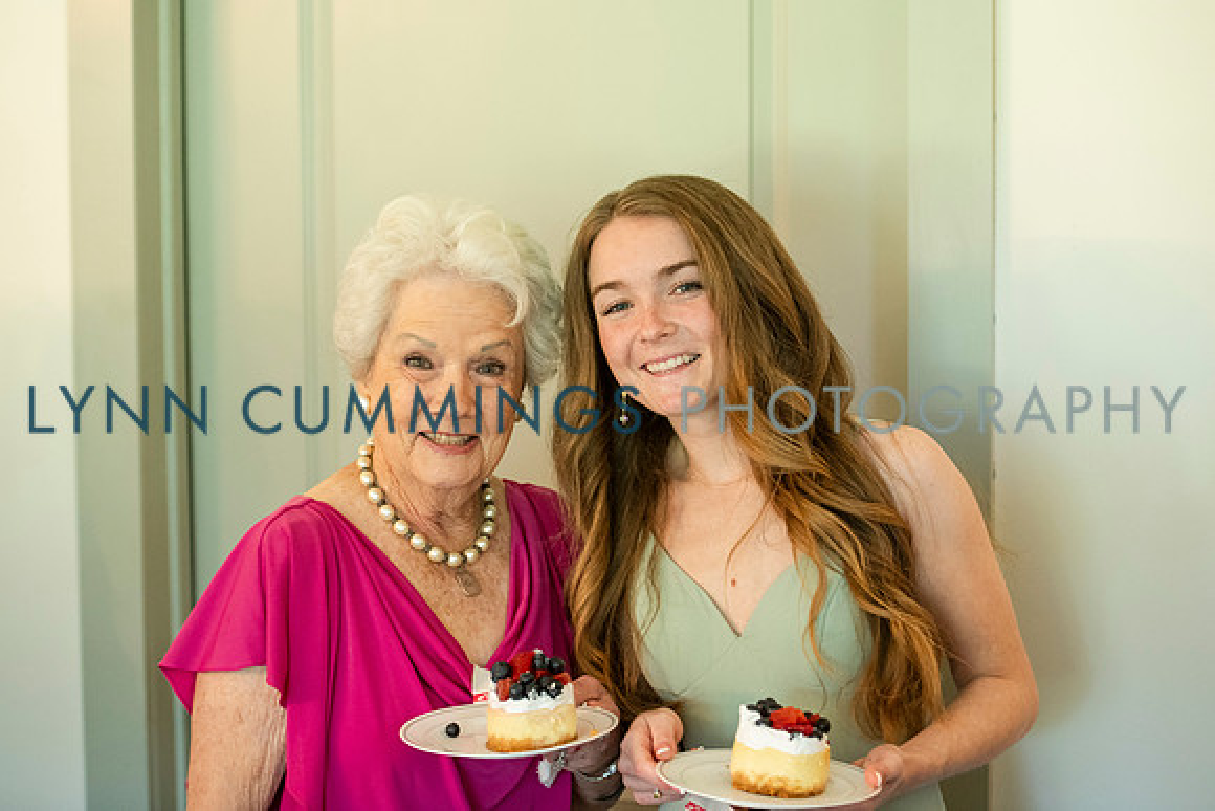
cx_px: 612
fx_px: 2679
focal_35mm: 79
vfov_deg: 17.2
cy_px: 390
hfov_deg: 25.6
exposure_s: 1/125
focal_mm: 75
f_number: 3.2
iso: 1250
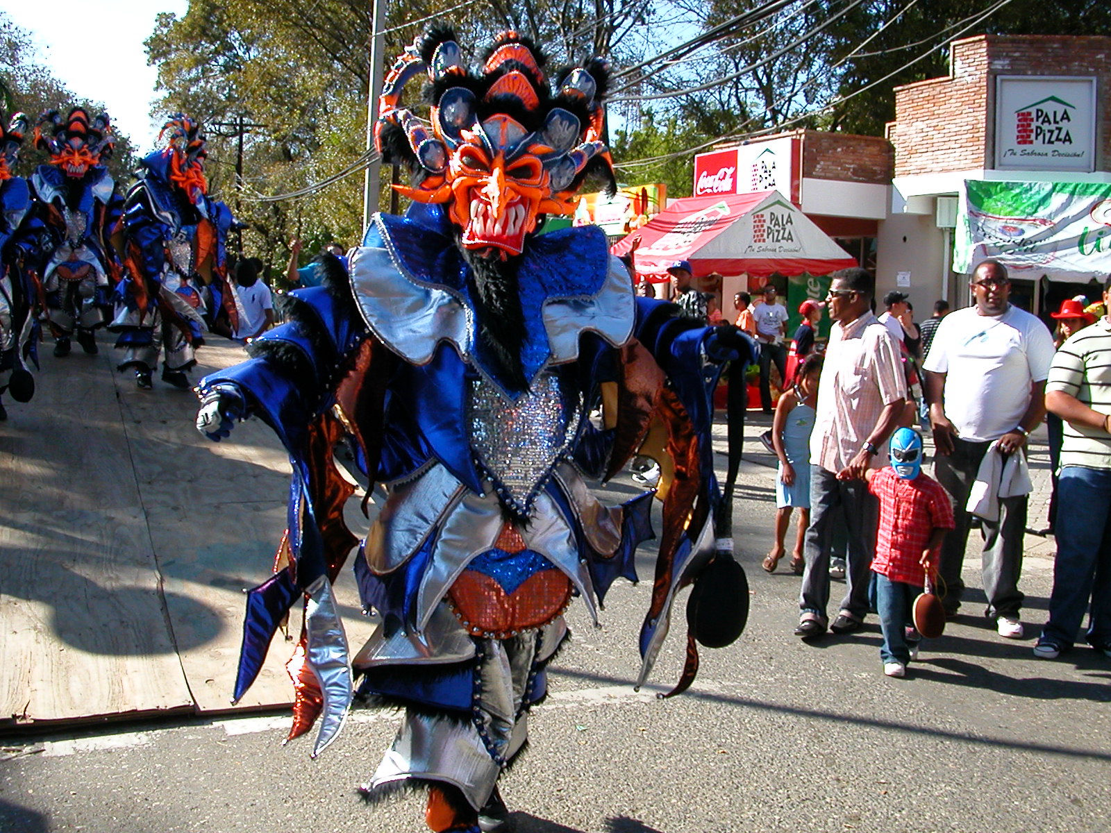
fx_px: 1188
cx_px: 556
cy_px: 416
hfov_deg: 50.1
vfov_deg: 38.7
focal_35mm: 37
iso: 100
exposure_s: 1/286
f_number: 4.5
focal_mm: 5.6
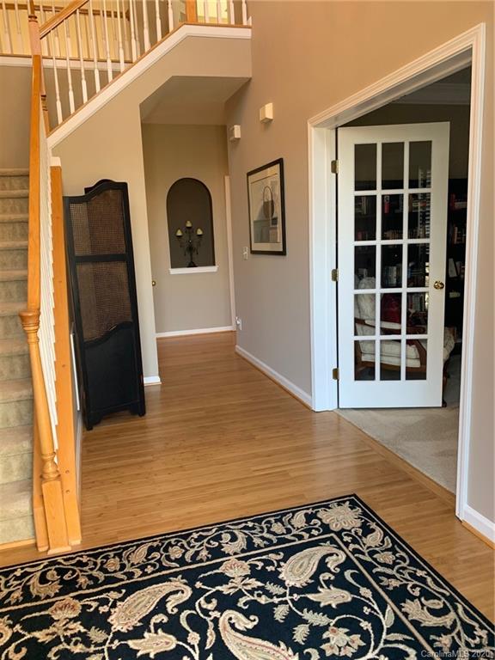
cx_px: 248
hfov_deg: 53.1
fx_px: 496
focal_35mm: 26
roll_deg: +3.2
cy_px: 330
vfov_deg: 67.3
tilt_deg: -9.3
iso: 64
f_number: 1.8
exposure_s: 1/60
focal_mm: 4.25
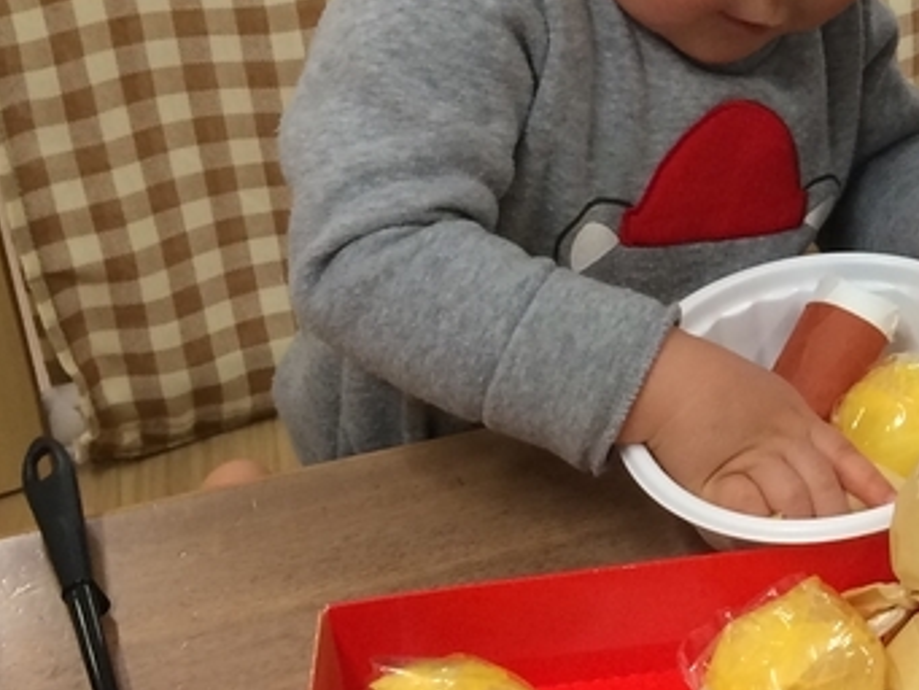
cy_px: 89
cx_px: 1202
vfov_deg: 16.8
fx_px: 2311
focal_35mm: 87
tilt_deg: -31.2
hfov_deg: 20.5
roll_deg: -5.0
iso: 100
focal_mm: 4.15
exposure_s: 1/30
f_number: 2.2
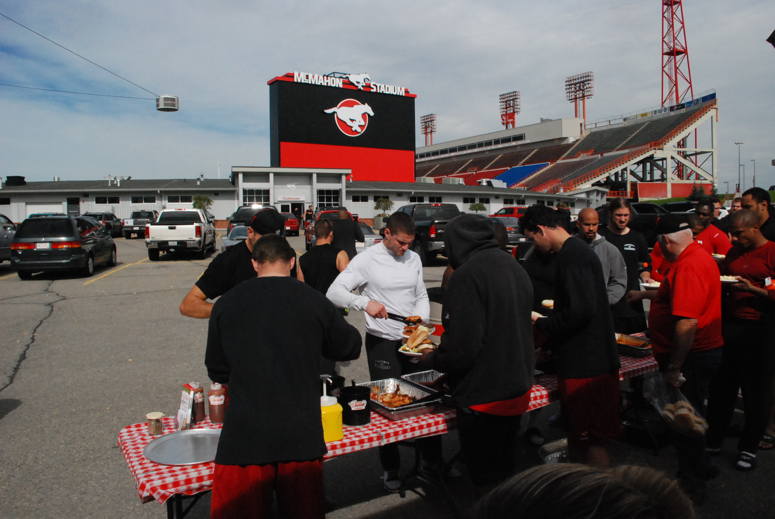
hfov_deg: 61.9
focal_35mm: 30
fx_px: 647
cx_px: 388
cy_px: 260
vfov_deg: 43.7
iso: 1600
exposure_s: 1/1250
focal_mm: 20
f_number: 18
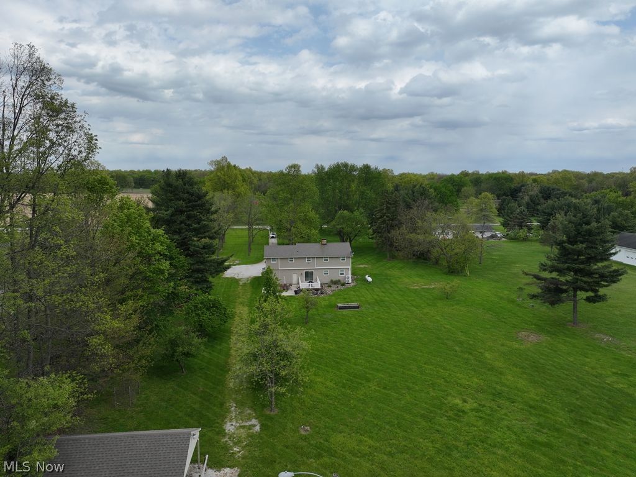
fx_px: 441
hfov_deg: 71.6
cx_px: 318
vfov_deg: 56.8
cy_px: 238
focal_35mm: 24
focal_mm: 12.29
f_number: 2.8
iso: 150
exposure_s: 1/2500
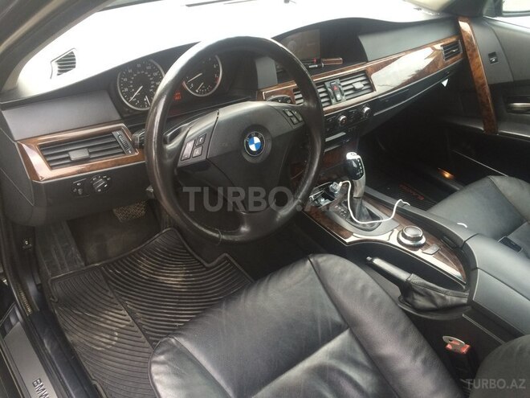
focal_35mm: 29
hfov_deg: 61.7
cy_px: 199
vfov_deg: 48.2
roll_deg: -5.1
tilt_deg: -36.6
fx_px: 444
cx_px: 265
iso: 40
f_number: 2.2
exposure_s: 1/33
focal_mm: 4.15
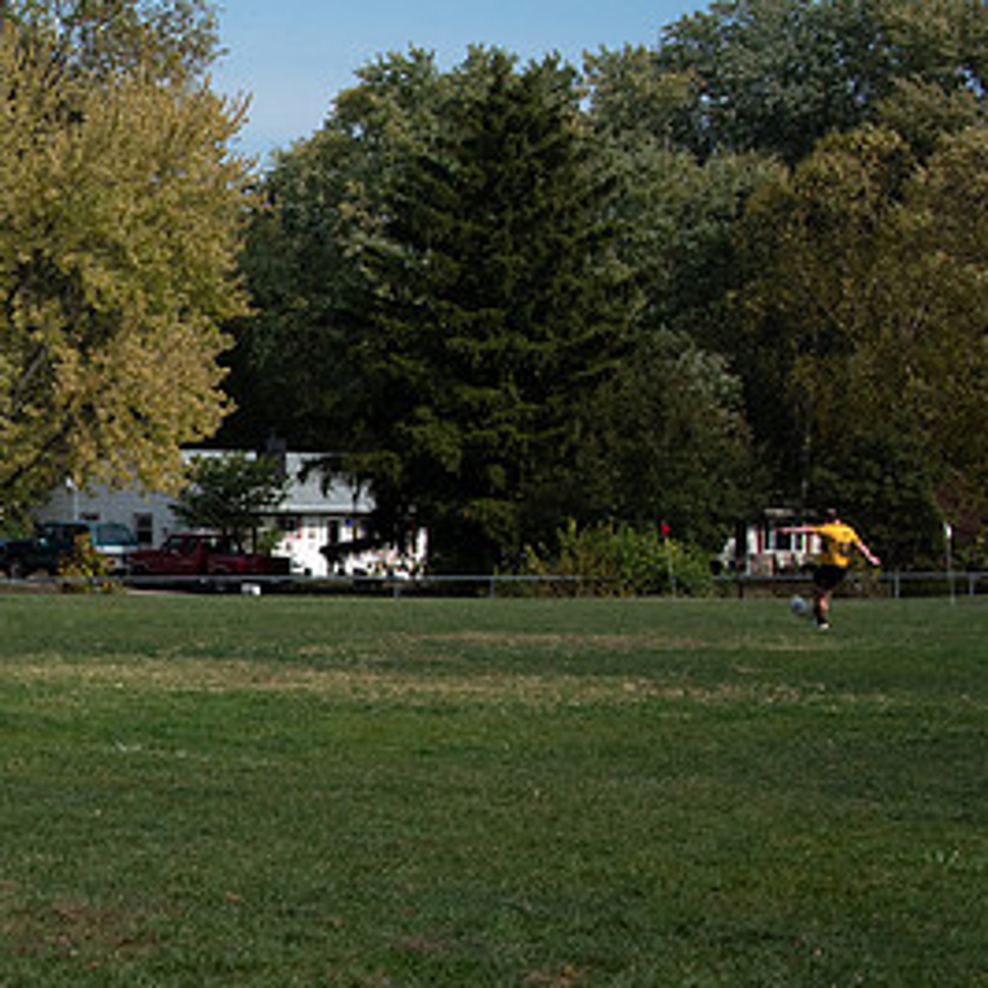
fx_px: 4101
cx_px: -159
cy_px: 580
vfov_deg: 13.7
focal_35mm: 127
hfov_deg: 13.4
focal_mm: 50
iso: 400
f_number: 16
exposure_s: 1/1000
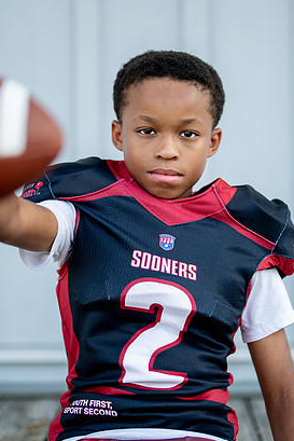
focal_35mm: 82
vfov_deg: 24.7
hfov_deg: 16.7
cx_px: 170
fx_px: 1004
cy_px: 206
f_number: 1.2
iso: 160
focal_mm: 50
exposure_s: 1/1600
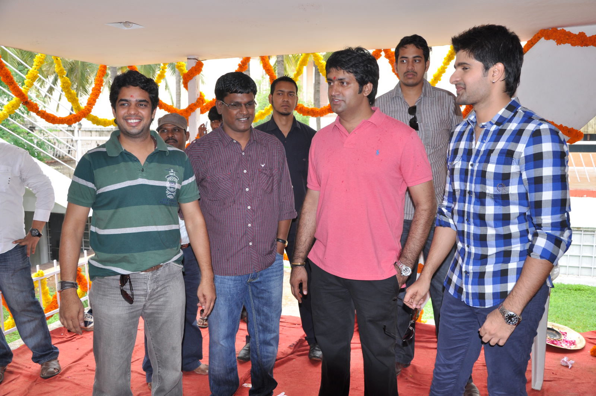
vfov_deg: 41.6
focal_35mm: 32
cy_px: 198
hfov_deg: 59.5
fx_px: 521
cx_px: 298
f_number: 5
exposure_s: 1/100
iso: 250
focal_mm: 21
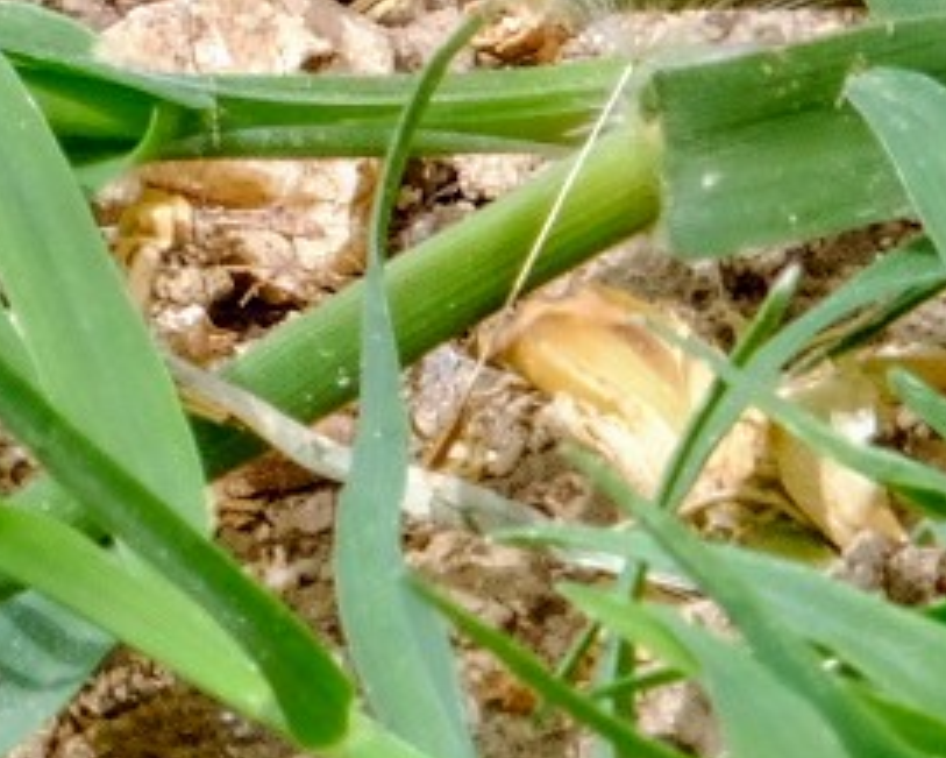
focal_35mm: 2118
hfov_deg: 0.9
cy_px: -1184
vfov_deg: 0.7
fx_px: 59321
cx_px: -1337
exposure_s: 1/60
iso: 800
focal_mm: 230
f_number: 22
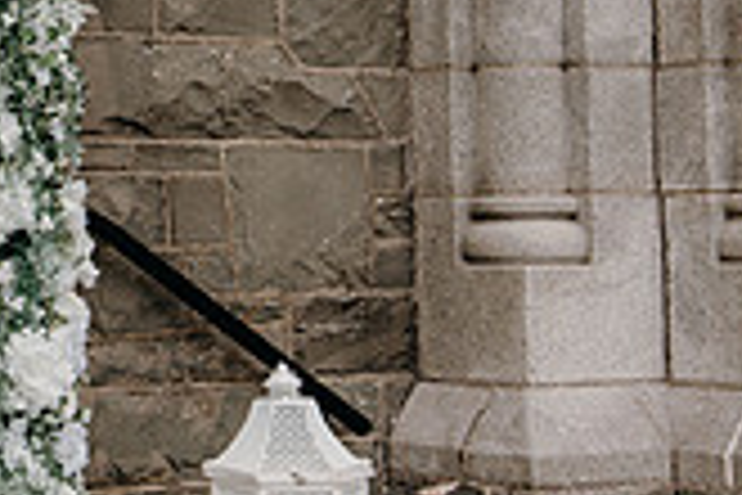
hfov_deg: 16.4
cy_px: 52
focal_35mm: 116
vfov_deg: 11.7
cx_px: -297
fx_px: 2391
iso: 125
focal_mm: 33
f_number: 3.5
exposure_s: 1/250
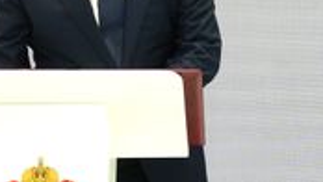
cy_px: -115
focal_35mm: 126
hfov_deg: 16.3
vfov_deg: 9.3
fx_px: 1079
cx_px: 385
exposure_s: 1/125
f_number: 4.5
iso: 800
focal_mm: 30
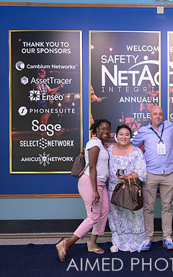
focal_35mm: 43
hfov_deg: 28.3
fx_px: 324
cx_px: 166
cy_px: 139
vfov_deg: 46.2
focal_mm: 27.5
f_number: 2.8
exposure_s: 1/160
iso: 800
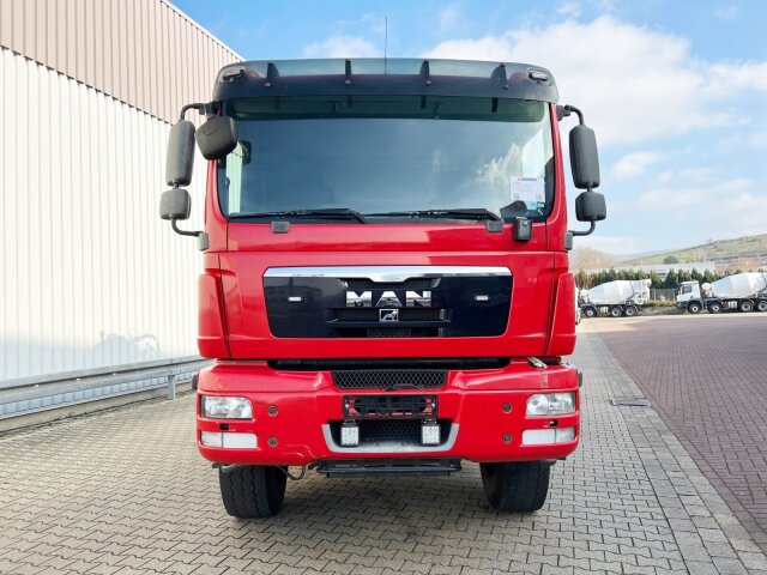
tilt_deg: +2.8
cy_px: 288
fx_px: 576
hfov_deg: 67.3
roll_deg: +2.5
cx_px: 384
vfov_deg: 53.1
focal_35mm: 26
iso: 50
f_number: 1.5
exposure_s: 1/2208
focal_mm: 5.7
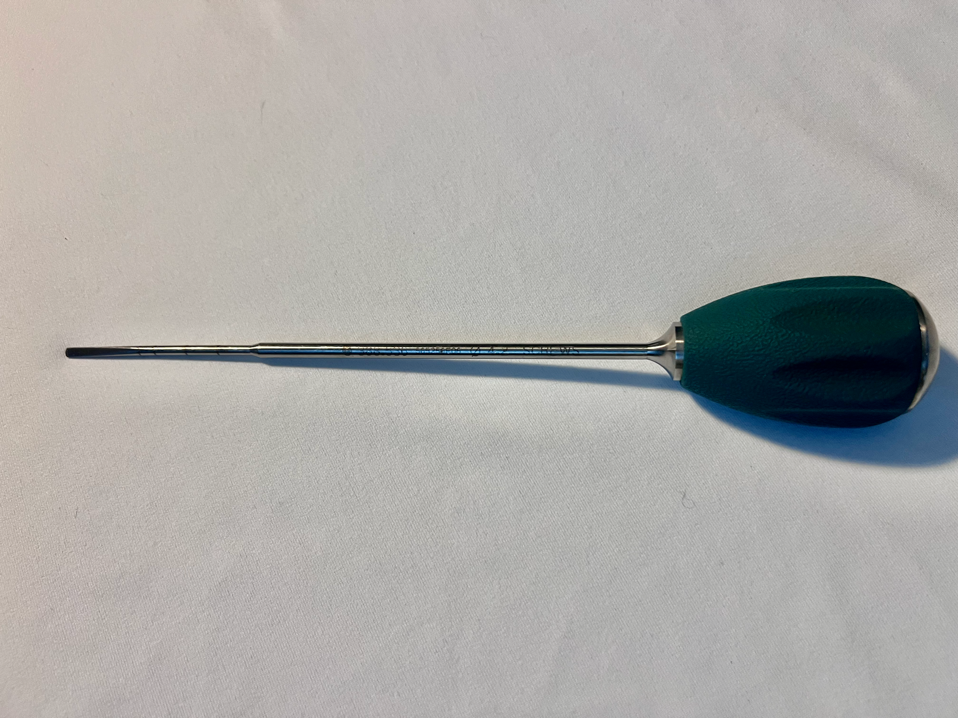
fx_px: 720
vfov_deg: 53.1
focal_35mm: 26
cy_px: 359
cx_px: 479
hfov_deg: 67.3
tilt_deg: -66.8
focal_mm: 5.7
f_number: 1.5
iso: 100
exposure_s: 1/60
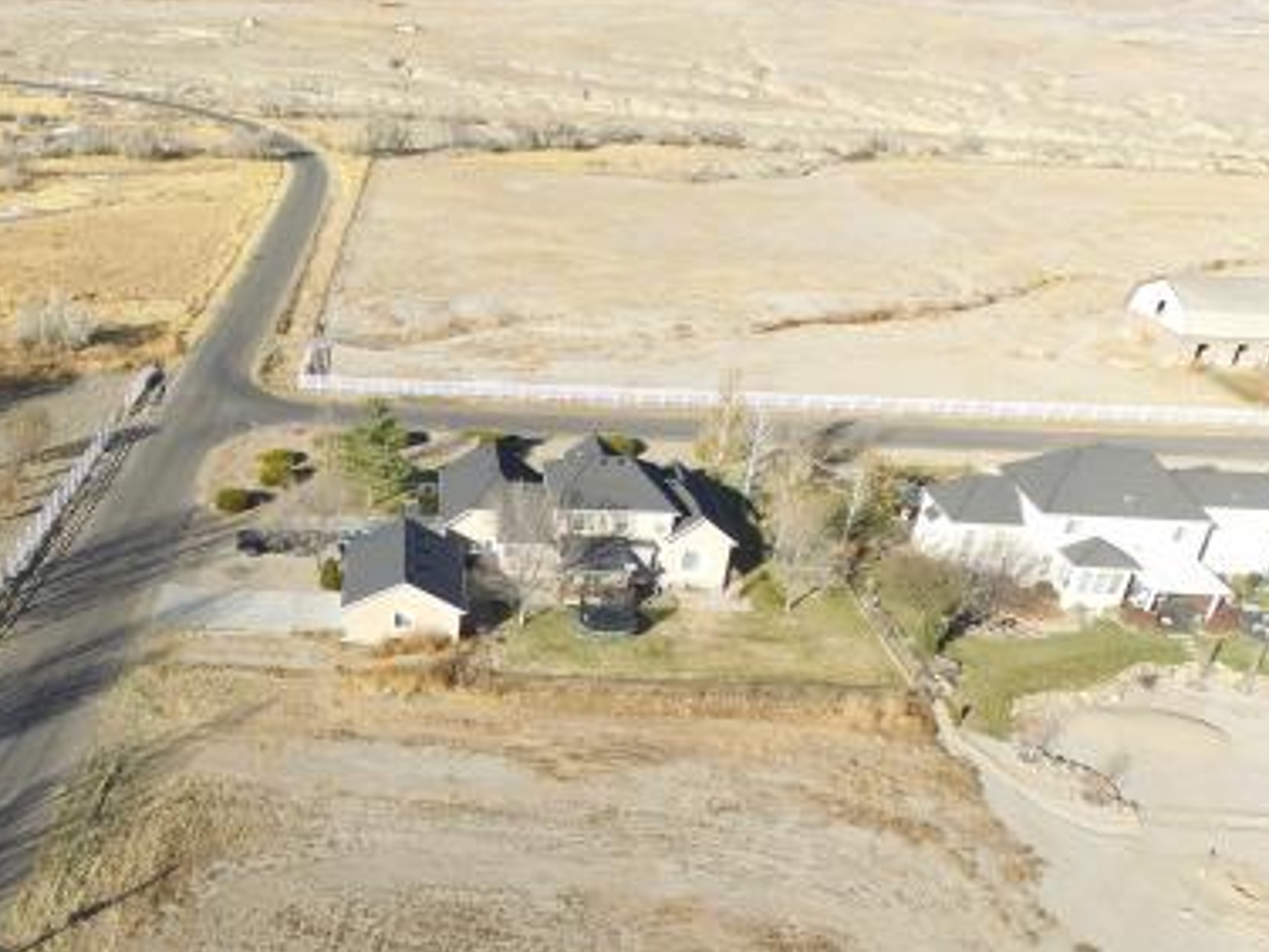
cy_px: 665
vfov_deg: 41.0
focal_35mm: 34
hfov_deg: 52.0
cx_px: 341
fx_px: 1246
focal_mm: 3.61
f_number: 2.8
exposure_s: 1/629
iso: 100
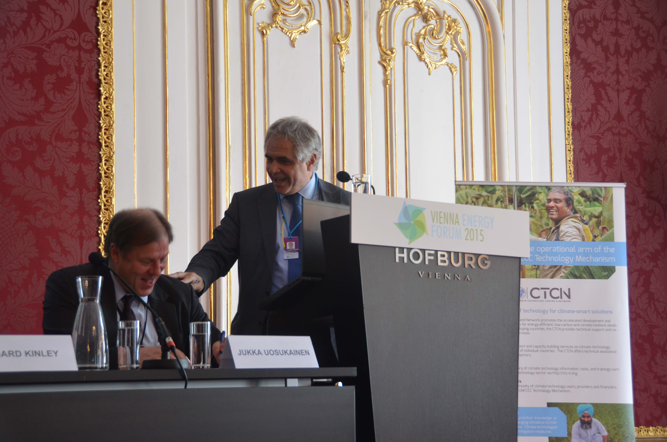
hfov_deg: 29.3
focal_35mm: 69
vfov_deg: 19.6
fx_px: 1276
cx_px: 334
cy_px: 221
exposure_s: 1/40
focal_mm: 46
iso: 800
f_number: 4.5
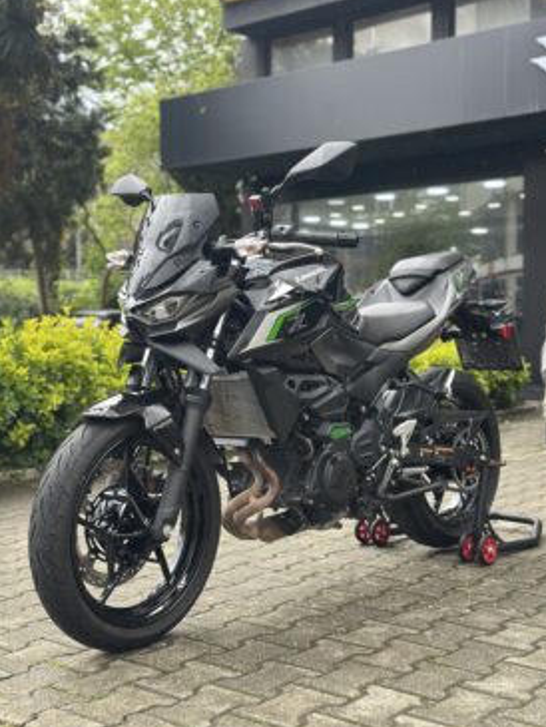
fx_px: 1030
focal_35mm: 49
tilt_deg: -1.9
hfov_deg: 29.7
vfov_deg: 38.9
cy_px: 364
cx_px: 275
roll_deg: -0.3
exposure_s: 1/373
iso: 80
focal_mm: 6.86
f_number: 1.78
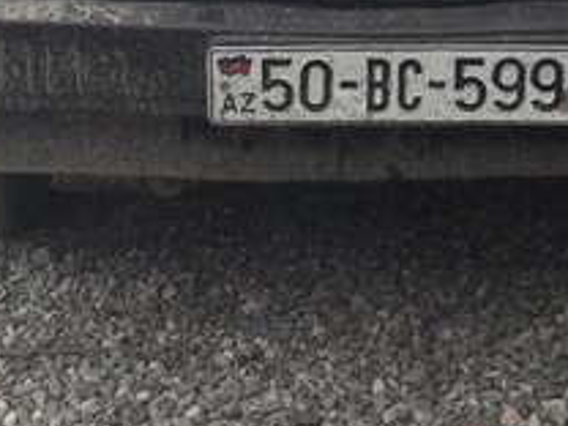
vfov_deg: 15.7
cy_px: -146
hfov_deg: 21.9
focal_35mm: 89
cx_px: 382
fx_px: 1460
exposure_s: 1/907
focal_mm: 3.7
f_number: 1.9
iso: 40
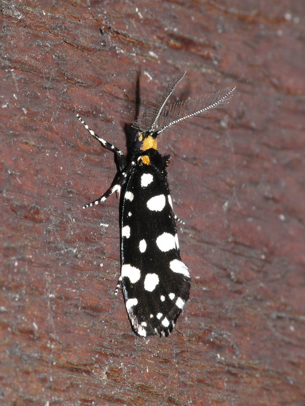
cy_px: 203
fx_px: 2373
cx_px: 152
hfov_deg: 7.4
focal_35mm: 202
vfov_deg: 9.8
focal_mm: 42.7
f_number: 11
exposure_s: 1/125
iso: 200
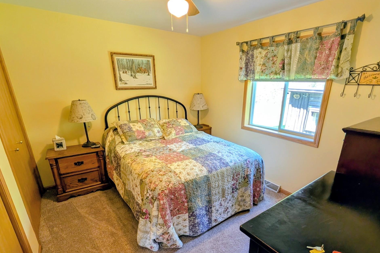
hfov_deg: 93.1
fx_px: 179
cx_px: 204
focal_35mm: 17
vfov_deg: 69.6
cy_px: 154
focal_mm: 2.02
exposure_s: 1/39.3
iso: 68
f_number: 1.7
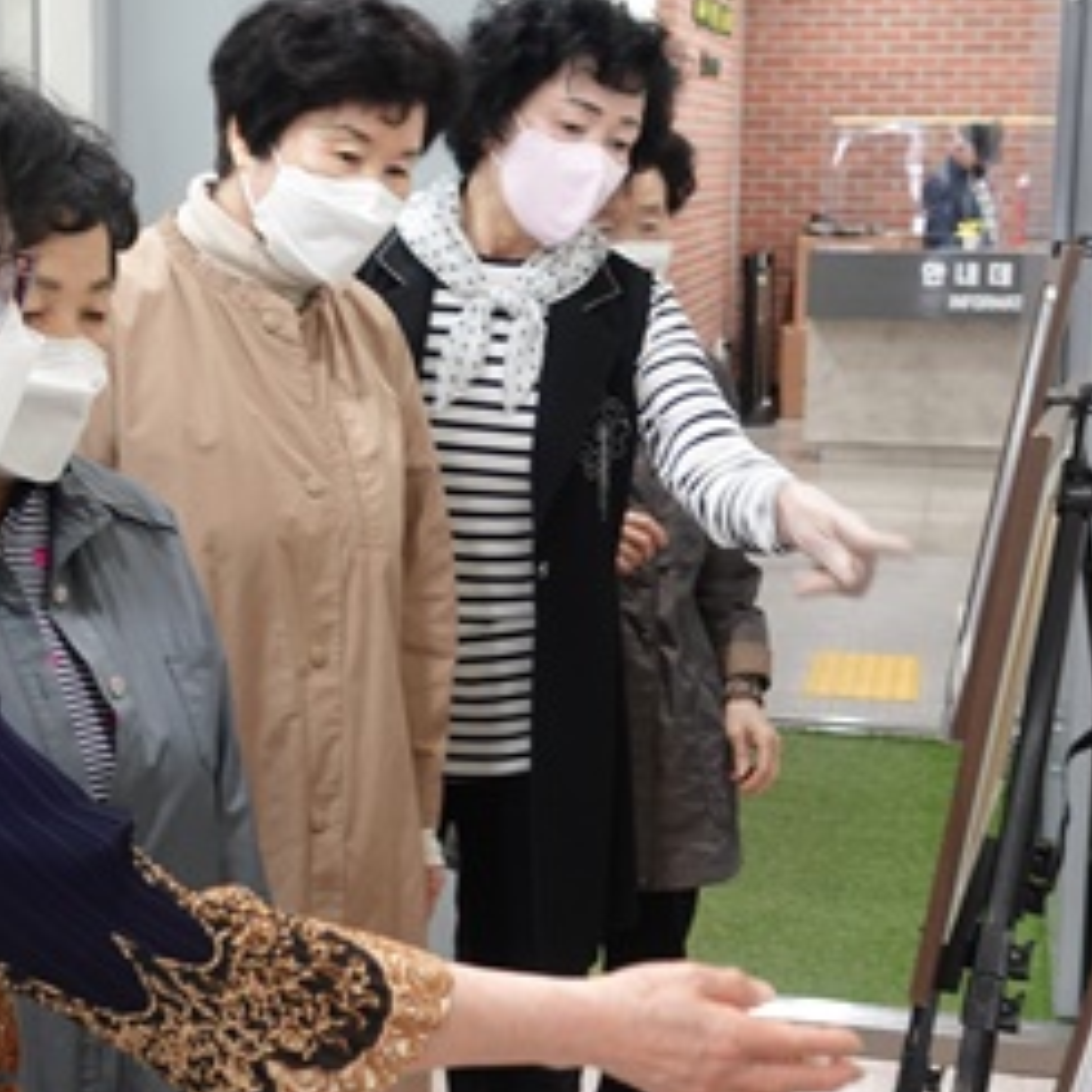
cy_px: 555
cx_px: 290
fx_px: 2320
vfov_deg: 26.5
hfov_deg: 26.2
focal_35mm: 65
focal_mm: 13.24
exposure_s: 1/40
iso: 500
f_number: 2.8
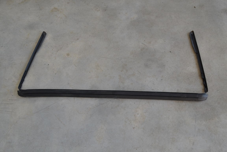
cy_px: 76
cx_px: 114
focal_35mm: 33
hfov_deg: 57.2
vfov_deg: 40.0
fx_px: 208
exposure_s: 1/125
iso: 220
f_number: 5.6
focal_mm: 22
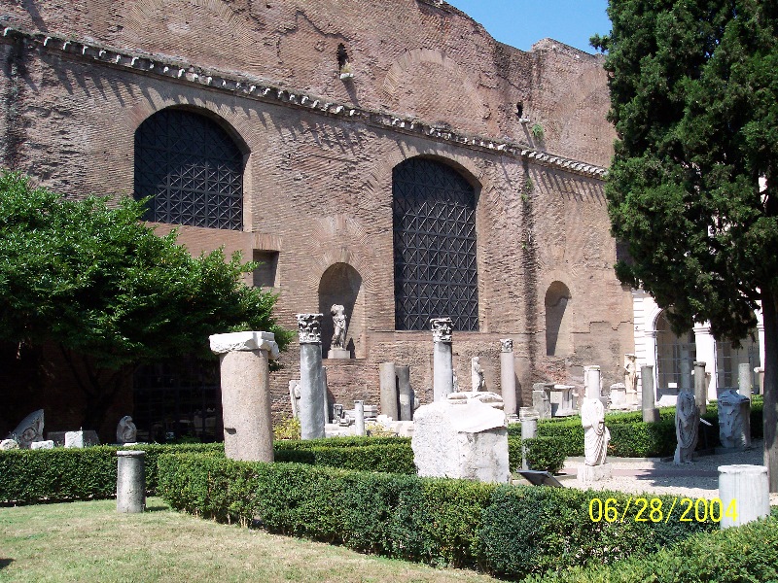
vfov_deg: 37.7
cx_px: 389
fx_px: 854
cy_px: 292
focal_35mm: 38
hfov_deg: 49.0
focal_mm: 8
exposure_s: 1/500
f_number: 4.8
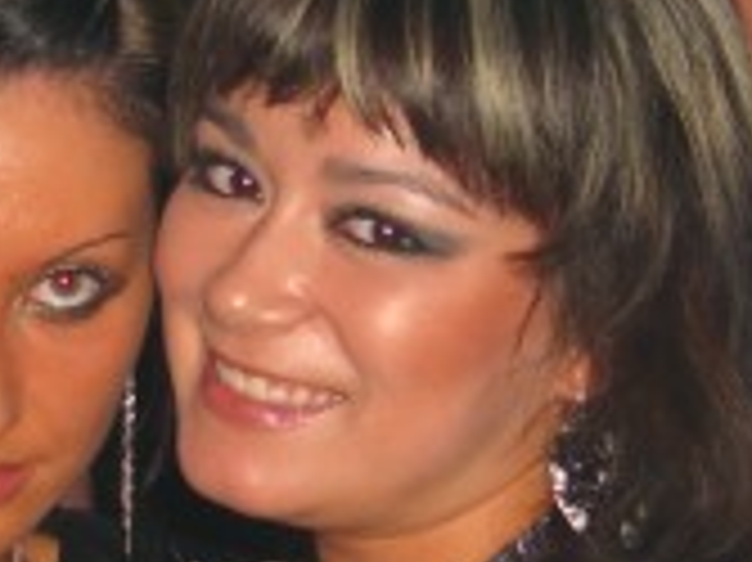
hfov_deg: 12.0
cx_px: 270
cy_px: 486
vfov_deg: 9.0
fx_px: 3582
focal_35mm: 165
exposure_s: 1/60
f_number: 3.1
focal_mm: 9.5
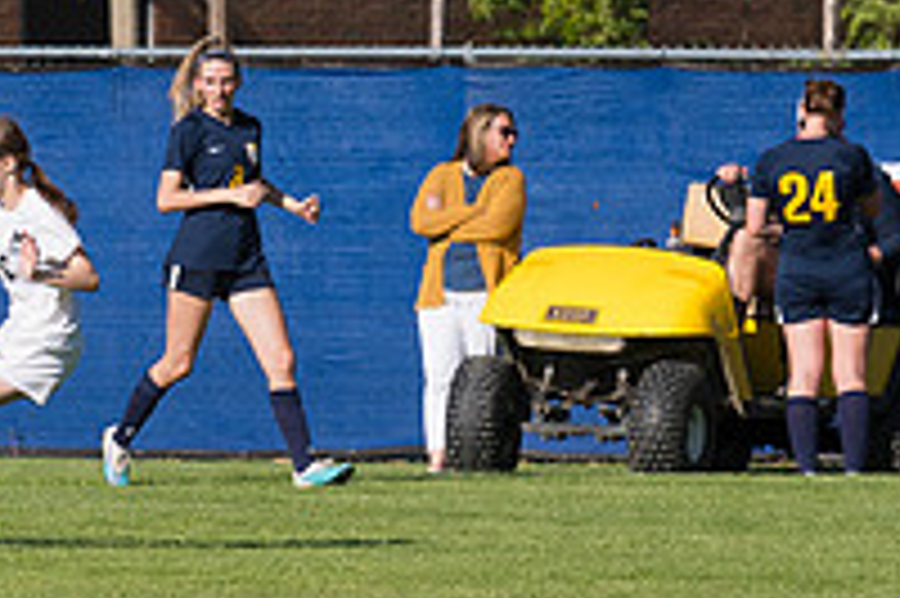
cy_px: 306
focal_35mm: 871
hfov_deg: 2.4
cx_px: -234
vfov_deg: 1.6
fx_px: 21757
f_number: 5.6
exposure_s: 1/1600
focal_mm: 200
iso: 250
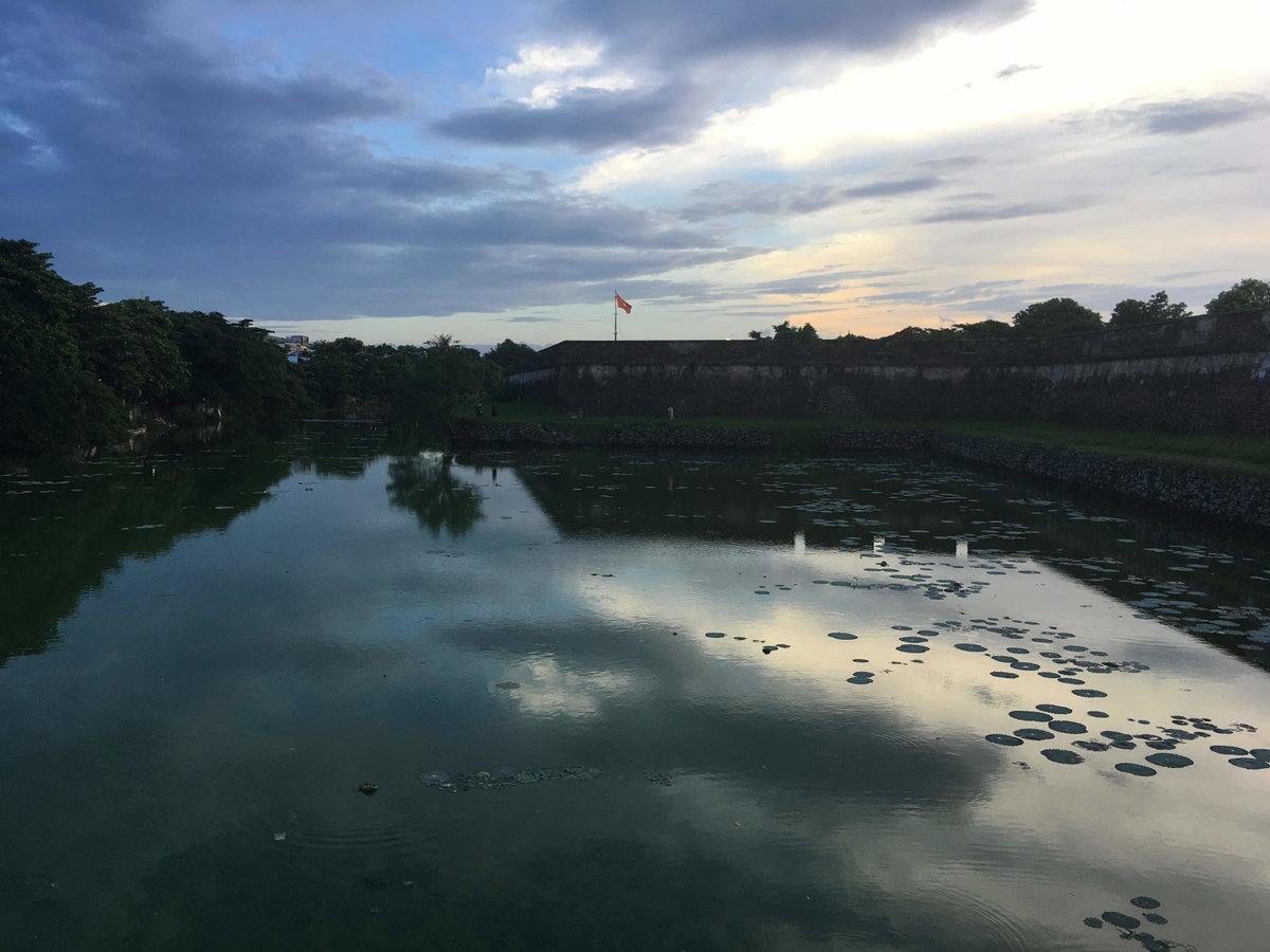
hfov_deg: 61.7
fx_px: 1064
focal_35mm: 29
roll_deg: -1.3
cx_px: 635
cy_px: 476
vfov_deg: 48.2
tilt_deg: -4.0
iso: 25
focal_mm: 4.15
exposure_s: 1/100
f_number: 2.2
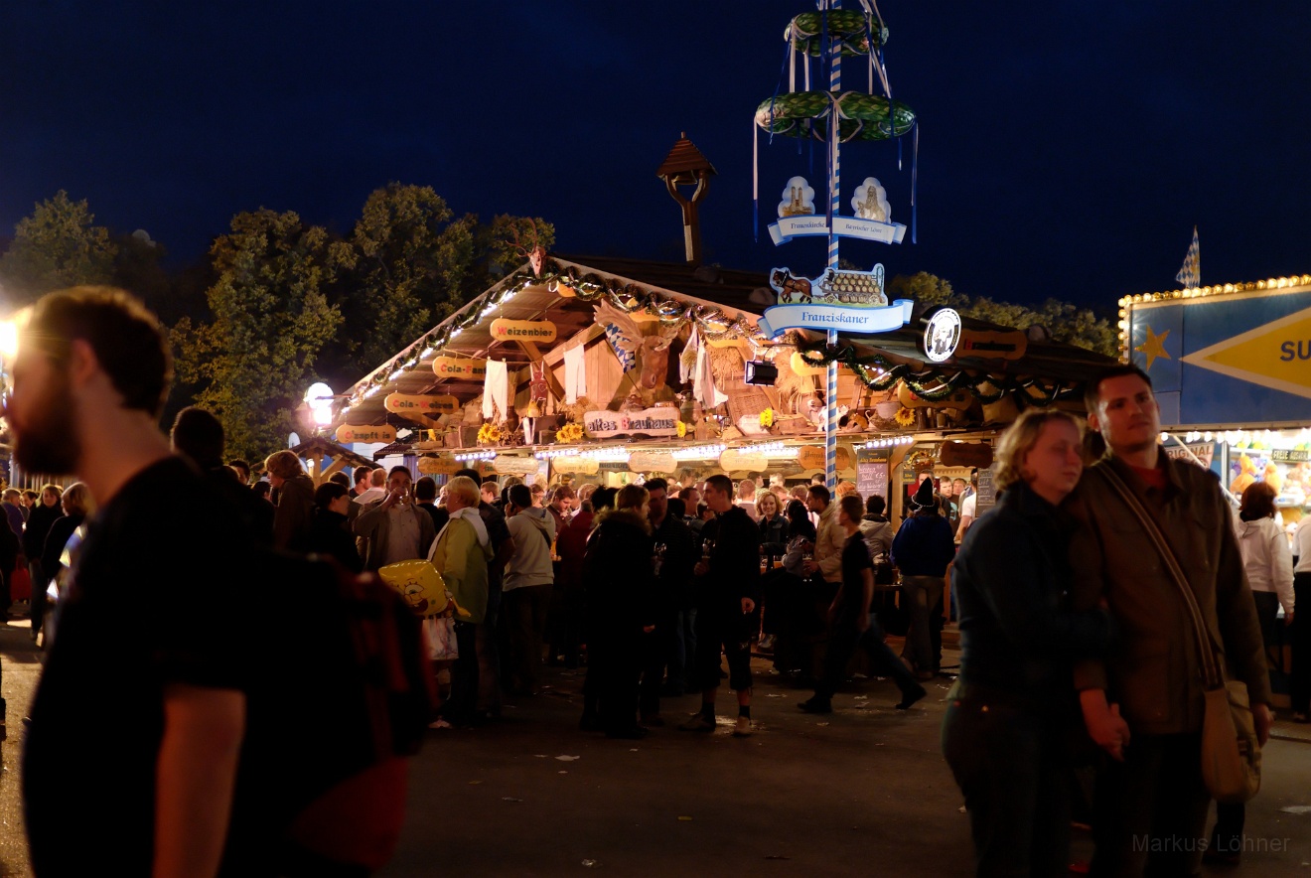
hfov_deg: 43.6
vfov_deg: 30.0
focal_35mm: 45
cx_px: 656
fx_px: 1641
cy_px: 439
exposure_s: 1/60
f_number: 1.7
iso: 450
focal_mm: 30
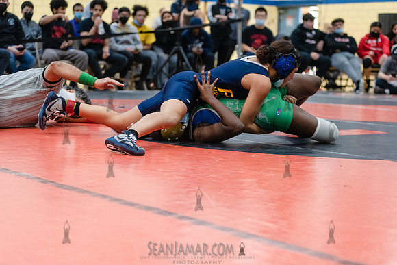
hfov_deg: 25.4
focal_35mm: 80
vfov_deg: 17.1
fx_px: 882
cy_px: 132
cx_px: 198
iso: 4000
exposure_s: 1/400
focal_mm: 80
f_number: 3.5
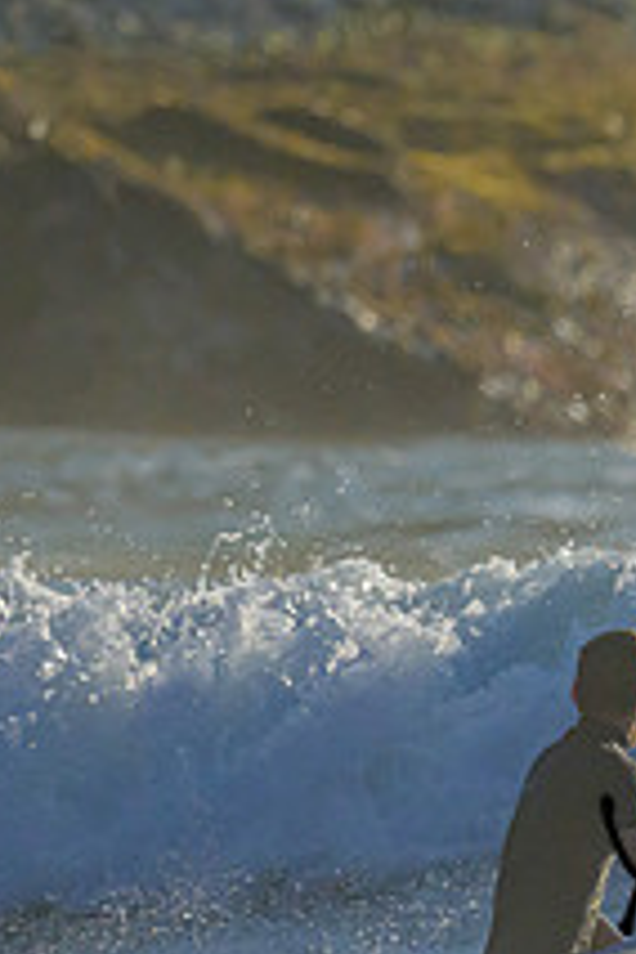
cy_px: 574
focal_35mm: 2988
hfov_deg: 0.5
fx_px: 79176
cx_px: 1100
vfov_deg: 0.7
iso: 2000
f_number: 6.3
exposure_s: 1/2000
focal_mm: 800
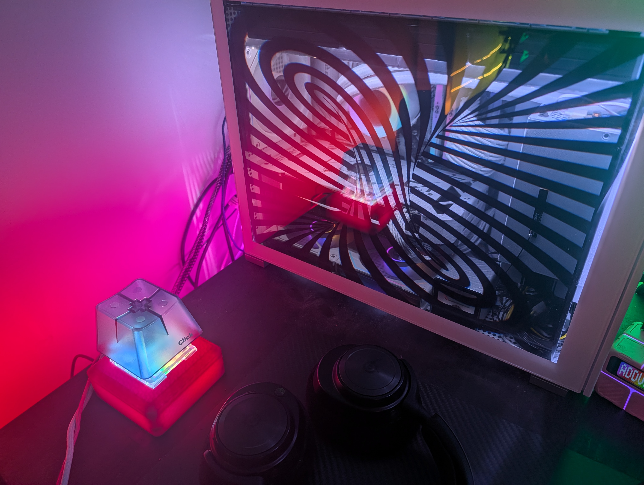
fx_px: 447
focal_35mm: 24
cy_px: 242
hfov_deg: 71.5
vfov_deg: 56.9
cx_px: 322
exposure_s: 1/186
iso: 15
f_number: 1.68
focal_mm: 6.9
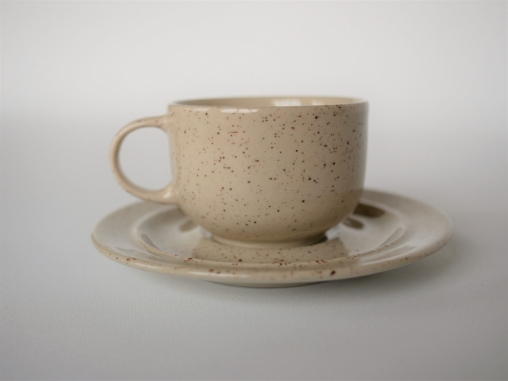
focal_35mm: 40
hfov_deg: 46.8
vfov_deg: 36.0
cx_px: 254
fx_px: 587
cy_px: 190
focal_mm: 20
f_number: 2.5
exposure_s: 1/250
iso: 200
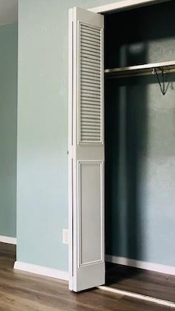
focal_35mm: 44
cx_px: -8
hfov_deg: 25.5
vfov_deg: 46.4
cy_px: 149
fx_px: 363
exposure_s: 1/60
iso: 500
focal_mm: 5.1
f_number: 1.6
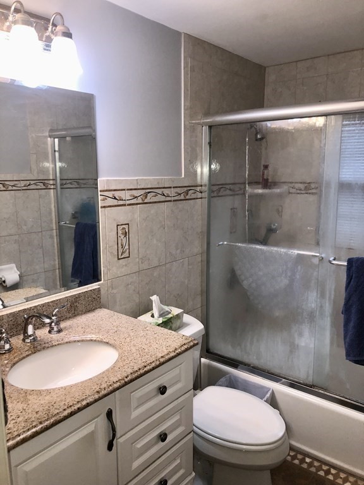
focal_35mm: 28
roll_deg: +0.4
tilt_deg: -9.1
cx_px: 182
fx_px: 393
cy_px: 242
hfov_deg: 49.7
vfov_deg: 63.4
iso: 80
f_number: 1.8
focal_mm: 3.99
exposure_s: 1/120
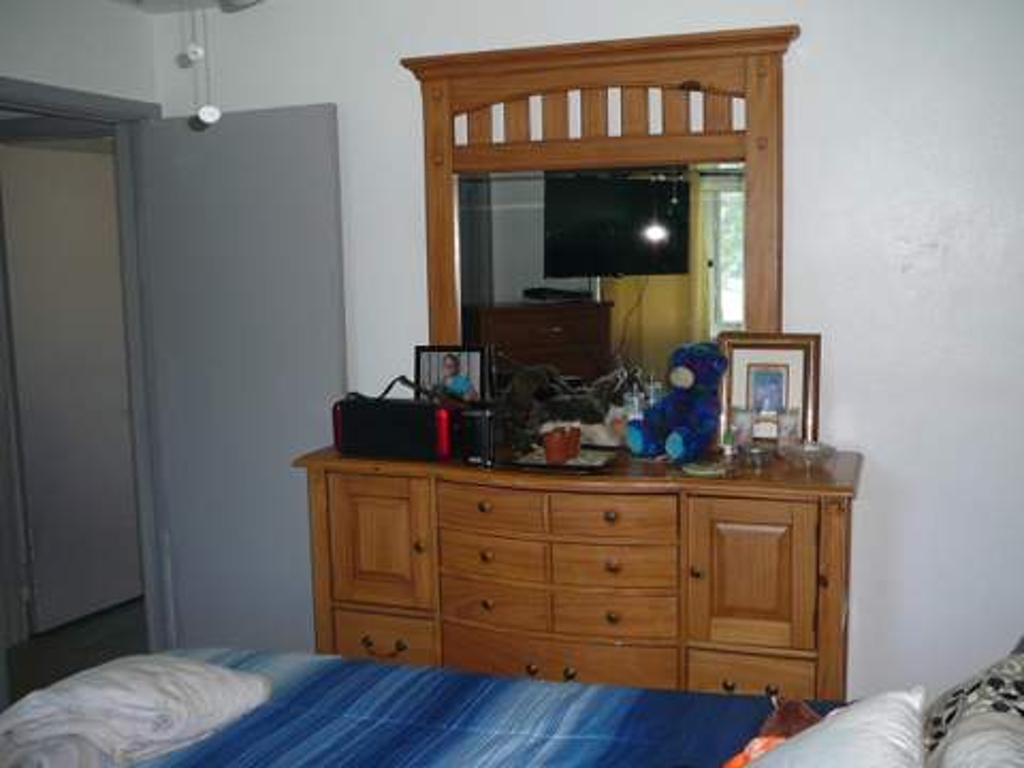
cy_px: 384
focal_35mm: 35
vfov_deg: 40.7
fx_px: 1035
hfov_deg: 52.6
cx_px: 512
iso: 160
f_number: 2.8
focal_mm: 5.2
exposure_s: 1/30
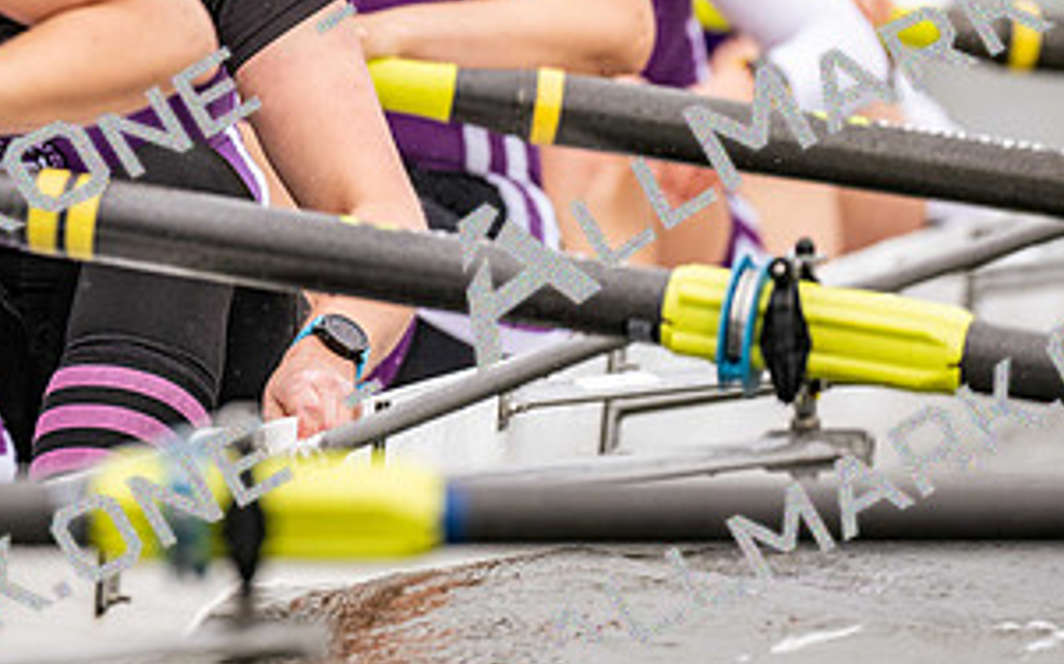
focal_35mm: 1179
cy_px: 37
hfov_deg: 1.8
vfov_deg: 1.1
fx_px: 34182
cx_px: 156
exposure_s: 1/2500
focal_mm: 600
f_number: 4
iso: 900
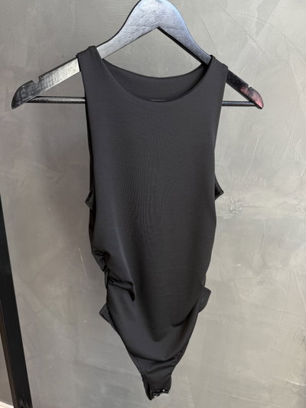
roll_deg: -1.2
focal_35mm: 24
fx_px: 283
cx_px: 153
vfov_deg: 71.6
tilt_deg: -16.9
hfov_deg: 56.8
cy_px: 204
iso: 125
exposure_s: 1/100
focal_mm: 6.76
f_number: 1.78
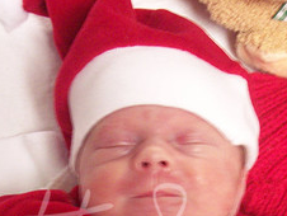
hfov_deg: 19.6
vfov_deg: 14.5
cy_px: 242
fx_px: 830
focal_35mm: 100
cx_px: 149
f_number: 3.4
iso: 200
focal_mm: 8
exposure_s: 1/8
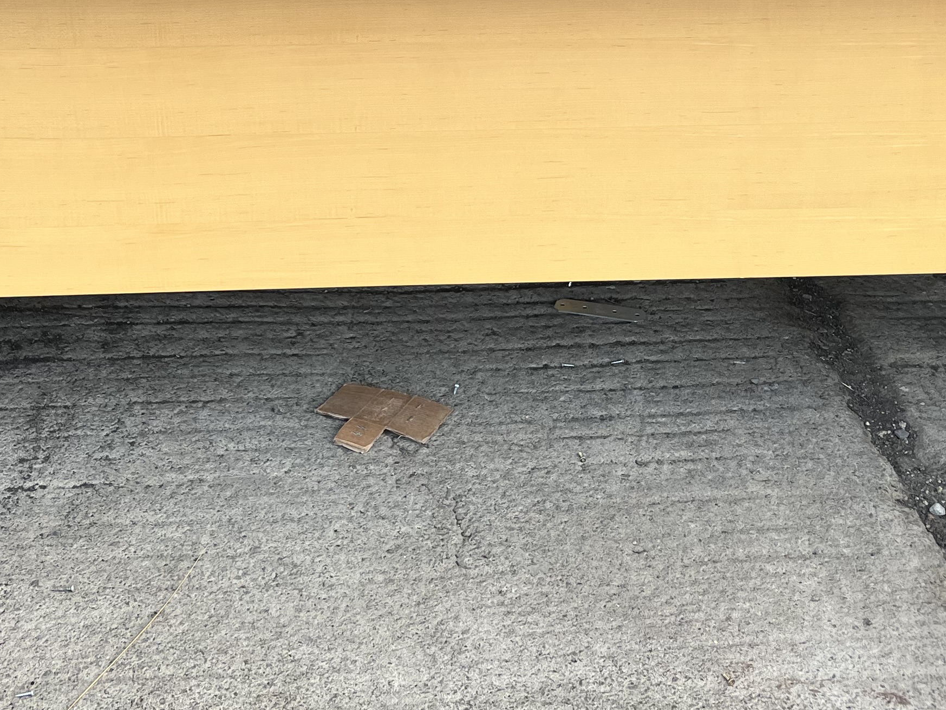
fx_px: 1640
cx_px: 416
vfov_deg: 23.8
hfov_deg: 32.2
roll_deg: +0.3
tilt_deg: -18.6
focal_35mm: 60
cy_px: 73
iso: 50
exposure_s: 1/550
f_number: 1.6
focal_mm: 5.1
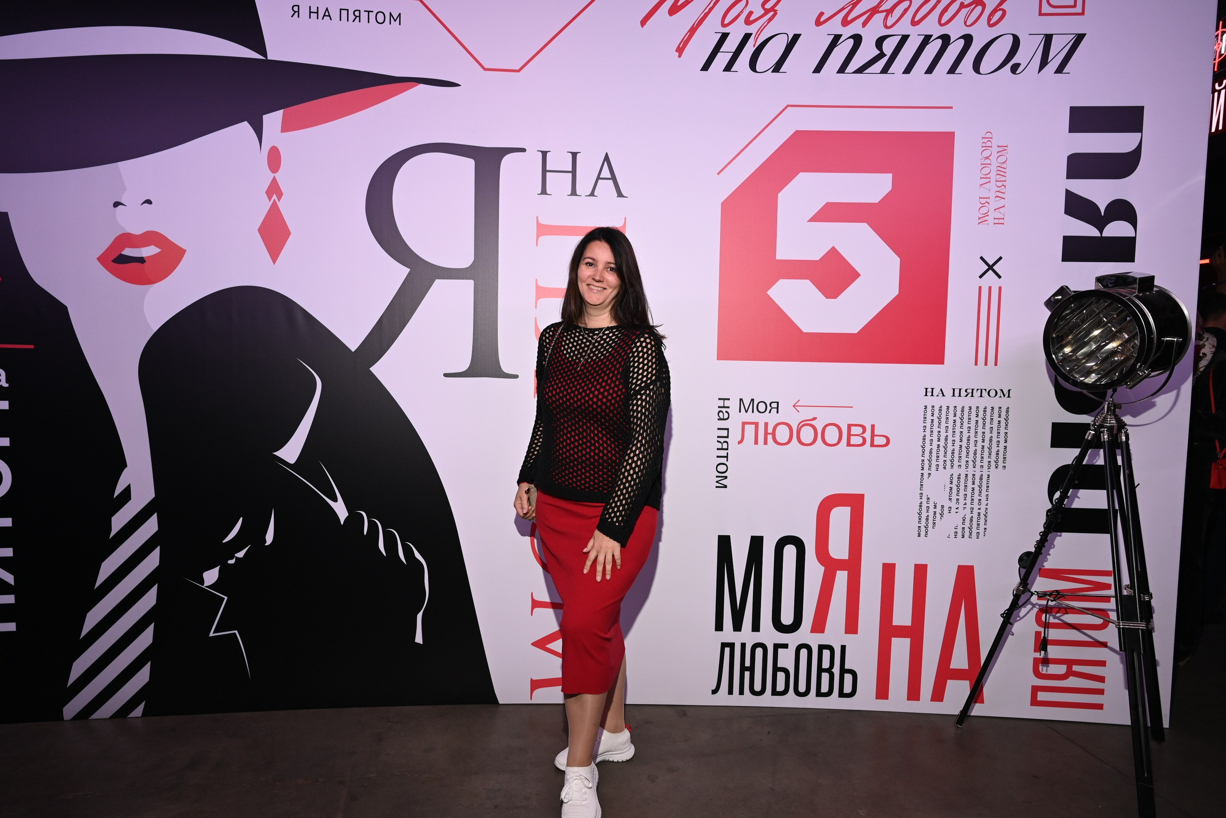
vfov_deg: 53.1
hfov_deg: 73.7
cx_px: 613
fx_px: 817
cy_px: 409
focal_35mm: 24
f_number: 5
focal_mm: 24
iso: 640
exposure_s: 1/125
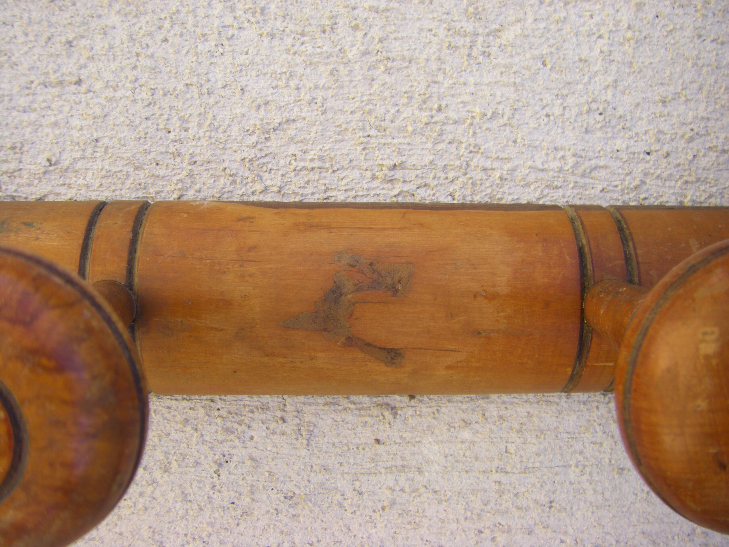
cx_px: 364
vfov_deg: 37.7
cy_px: 274
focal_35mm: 38
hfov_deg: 49.0
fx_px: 800
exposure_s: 1/125
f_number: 3.5
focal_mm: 6.3
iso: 64
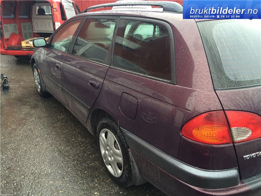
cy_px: 98
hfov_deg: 61.7
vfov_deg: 48.2
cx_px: 130
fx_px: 219
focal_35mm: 29
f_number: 2.2
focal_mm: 4.15
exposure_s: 1/120
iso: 40
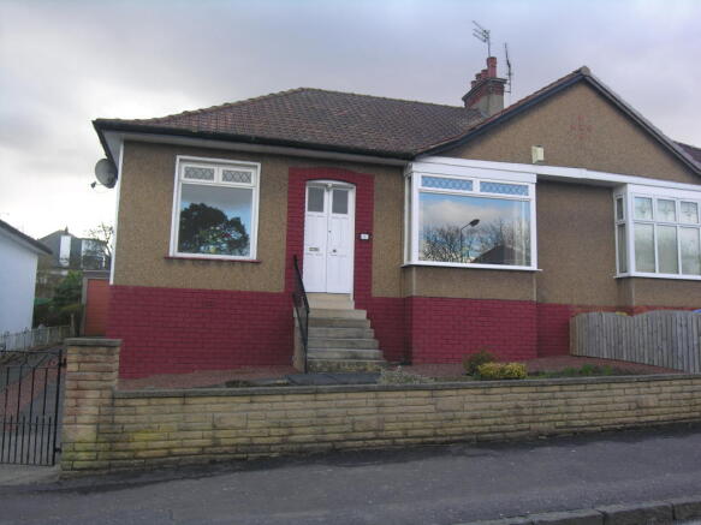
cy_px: 262
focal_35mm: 30
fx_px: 607
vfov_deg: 46.8
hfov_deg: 60.0
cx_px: 350
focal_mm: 7.5
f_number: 3.9
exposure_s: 1/90.4
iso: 50
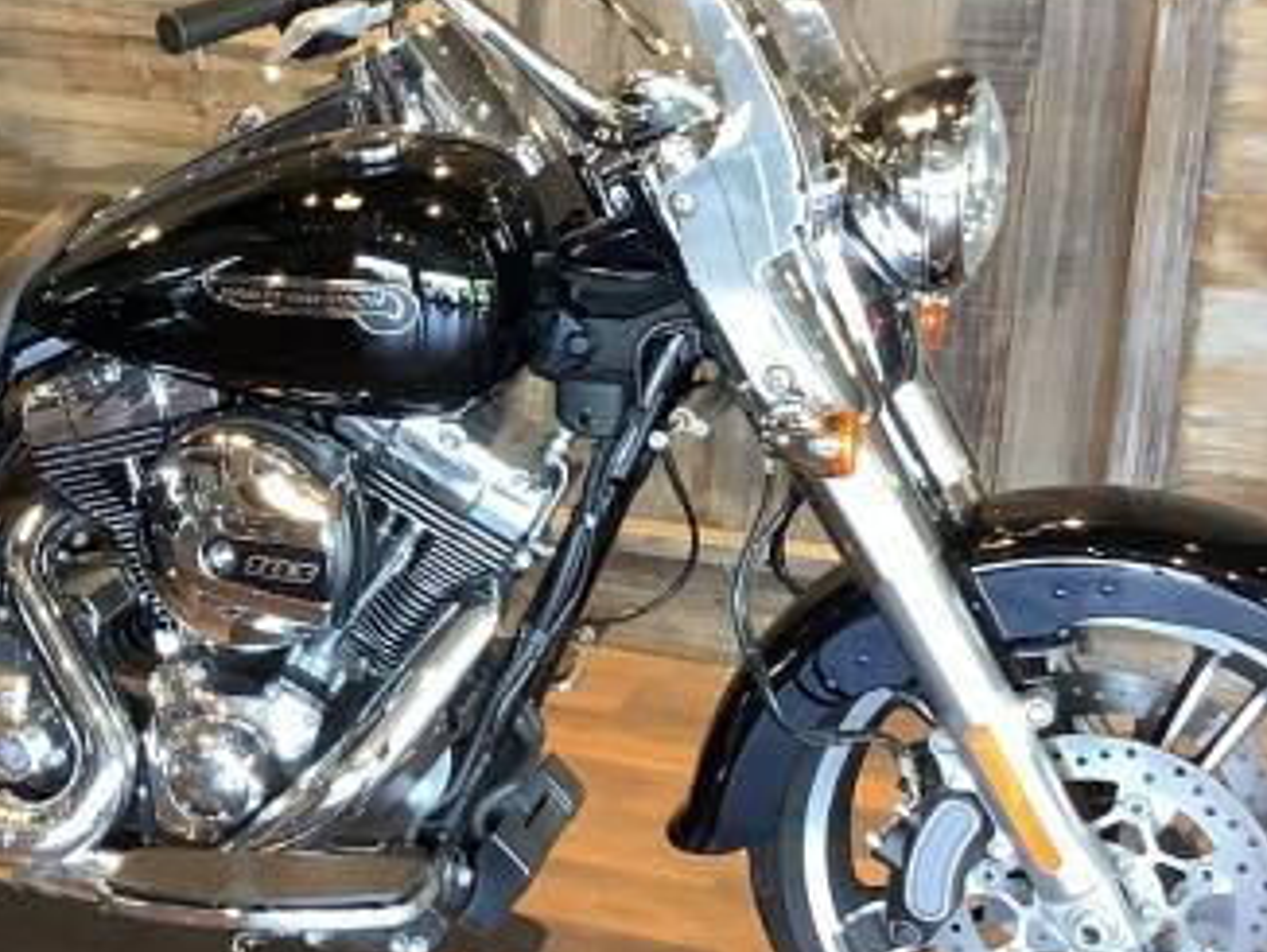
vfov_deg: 19.4
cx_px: 93
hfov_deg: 24.8
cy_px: 365
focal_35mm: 76
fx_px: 2784
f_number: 2.4
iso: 250
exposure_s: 1/50
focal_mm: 3.3
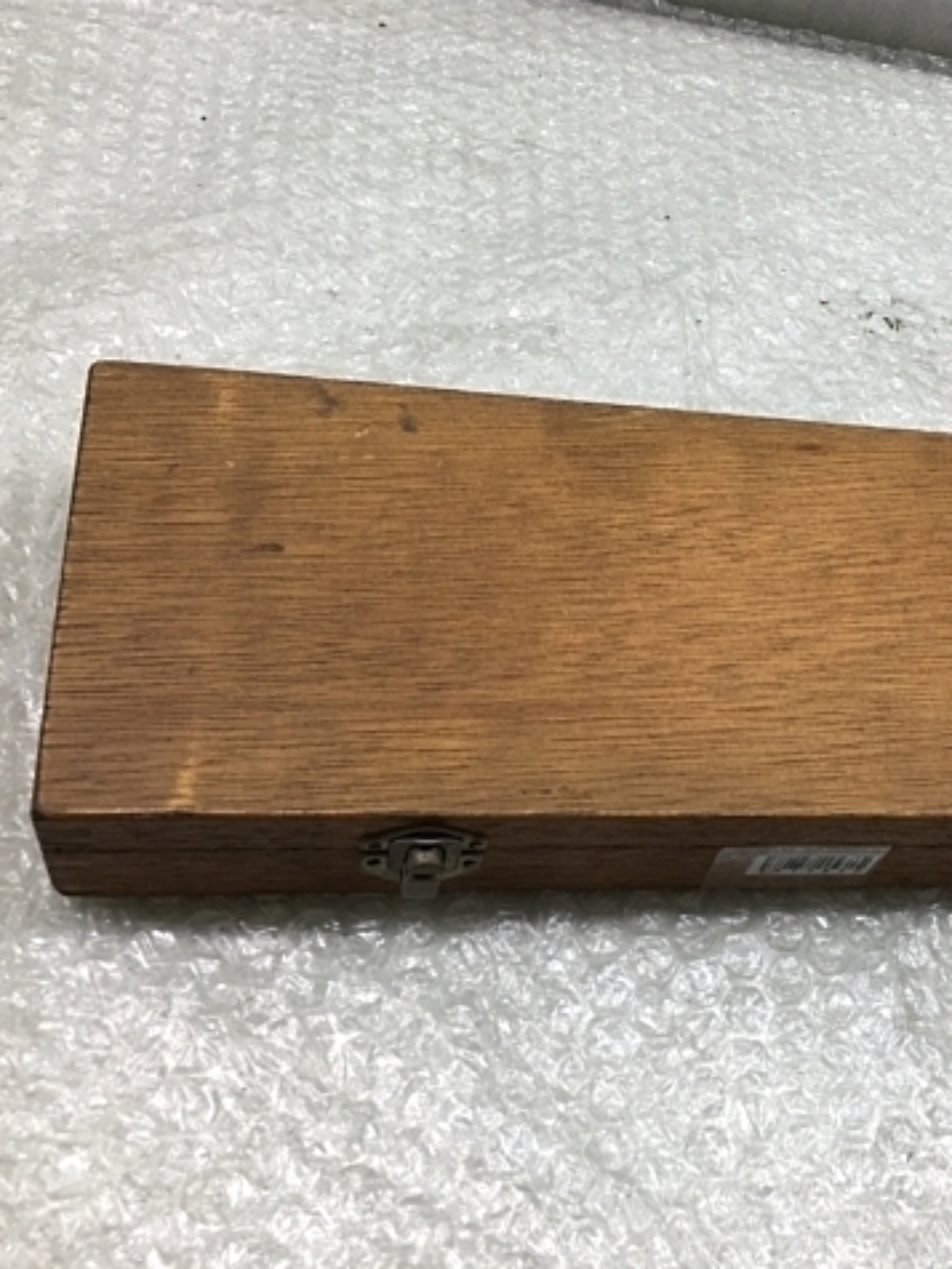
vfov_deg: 47.9
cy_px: 637
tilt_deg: -52.0
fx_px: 1430
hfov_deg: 35.5
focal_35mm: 39
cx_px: 771
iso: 32
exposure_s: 1/100
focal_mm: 4.15
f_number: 2.2
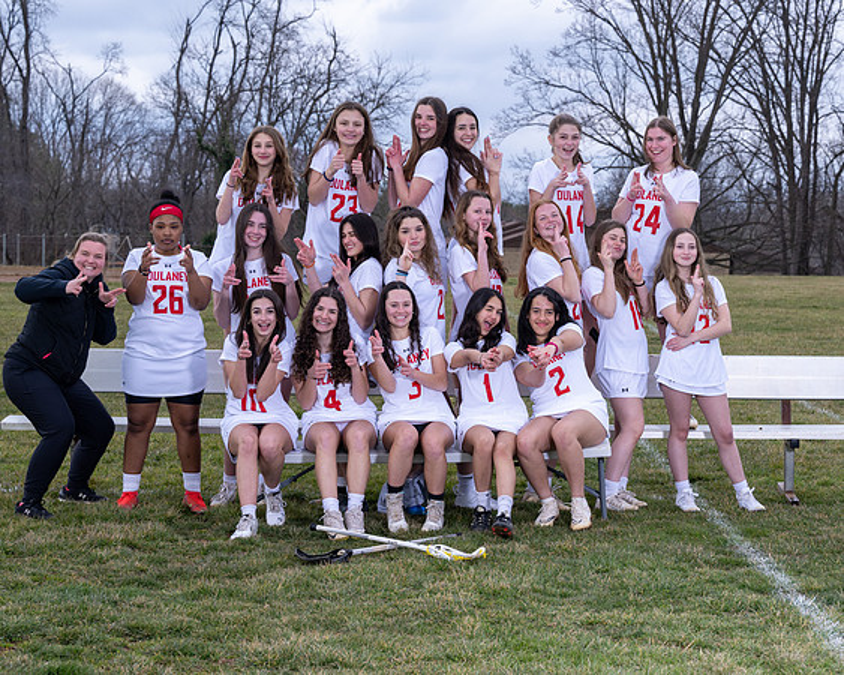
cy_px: 338
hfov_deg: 20.9
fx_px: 2281
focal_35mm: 91
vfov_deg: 16.8
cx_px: 564
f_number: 6.3
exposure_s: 1/160
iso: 200
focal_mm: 70
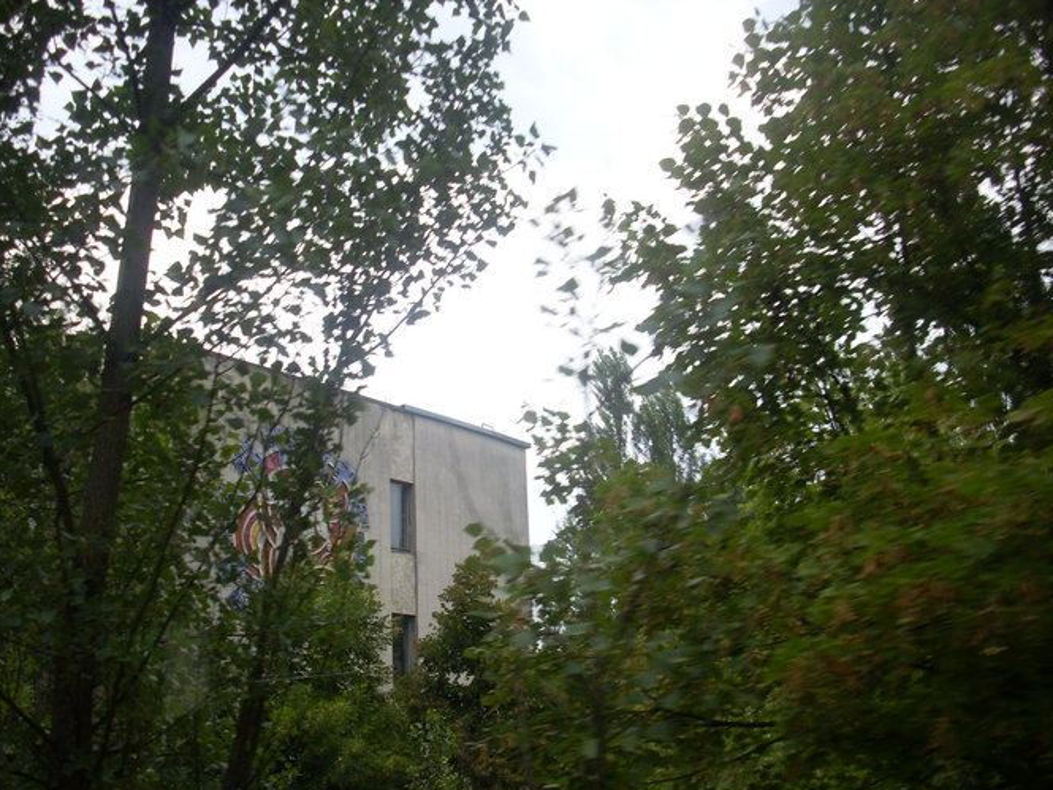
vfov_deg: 36.0
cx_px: 518
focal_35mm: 40
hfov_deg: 46.8
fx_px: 1217
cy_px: 412
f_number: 3
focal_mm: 6.3
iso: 80
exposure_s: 1/125
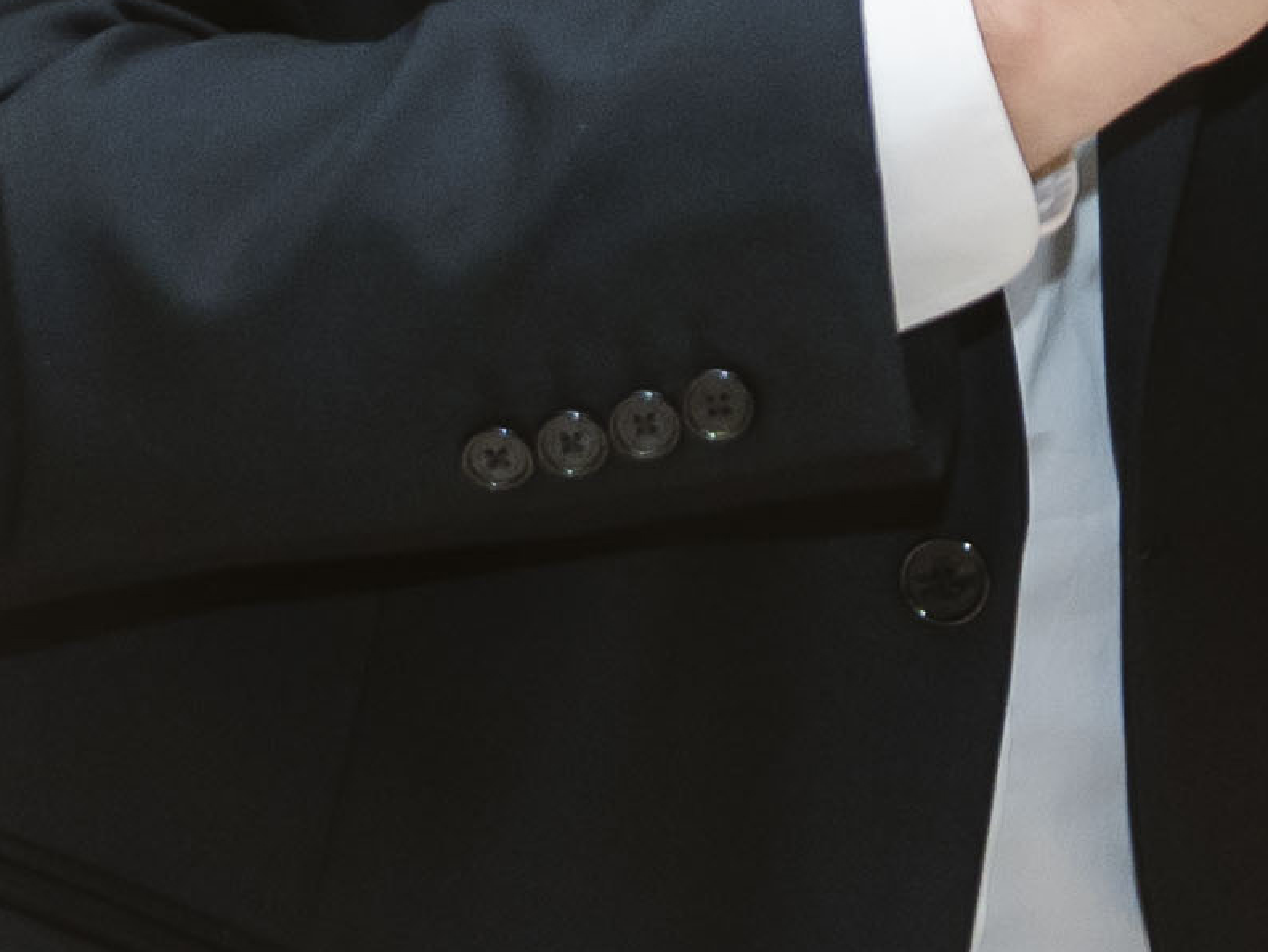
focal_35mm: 324
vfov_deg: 4.5
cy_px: -1085
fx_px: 11872
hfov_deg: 6.1
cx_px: 1539
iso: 1000
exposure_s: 1/200
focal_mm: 38
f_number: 3.5
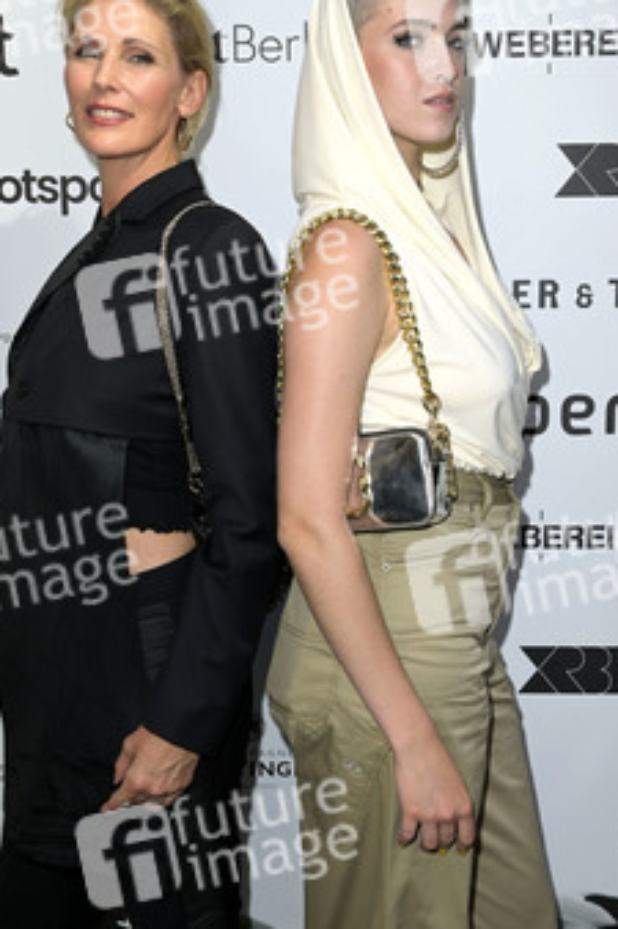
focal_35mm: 45
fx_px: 1160
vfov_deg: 43.6
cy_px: 432
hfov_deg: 29.8
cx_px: 297
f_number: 8
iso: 400
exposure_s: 1/200
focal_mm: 38
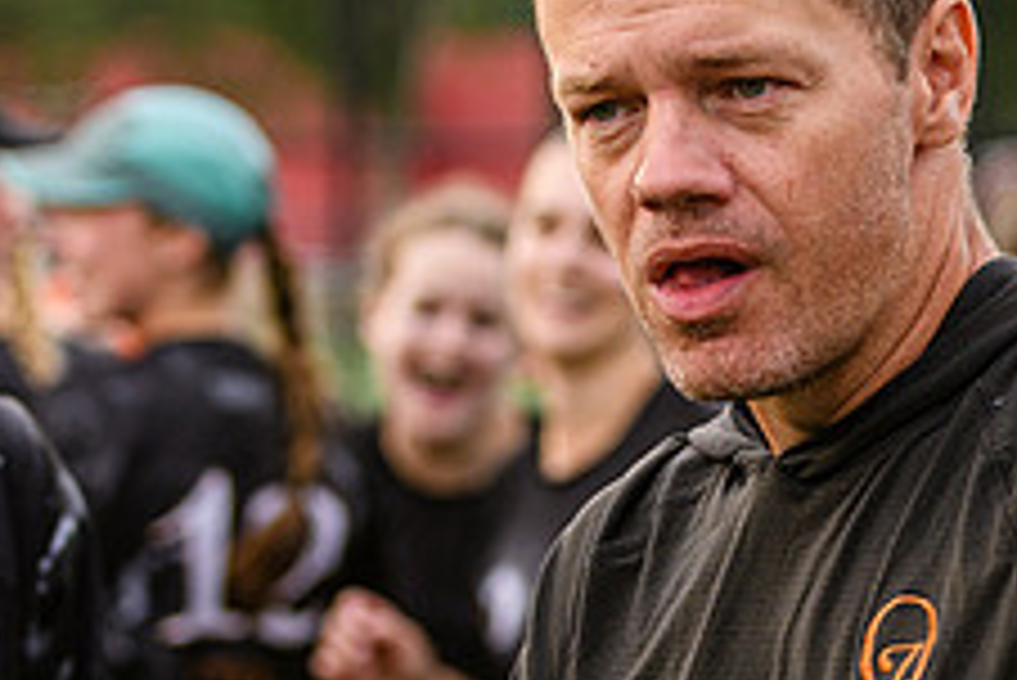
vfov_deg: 5.1
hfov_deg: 7.6
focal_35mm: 269
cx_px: 837
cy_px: 439
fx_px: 7604
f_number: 3.2
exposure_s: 1/1250
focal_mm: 70
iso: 250
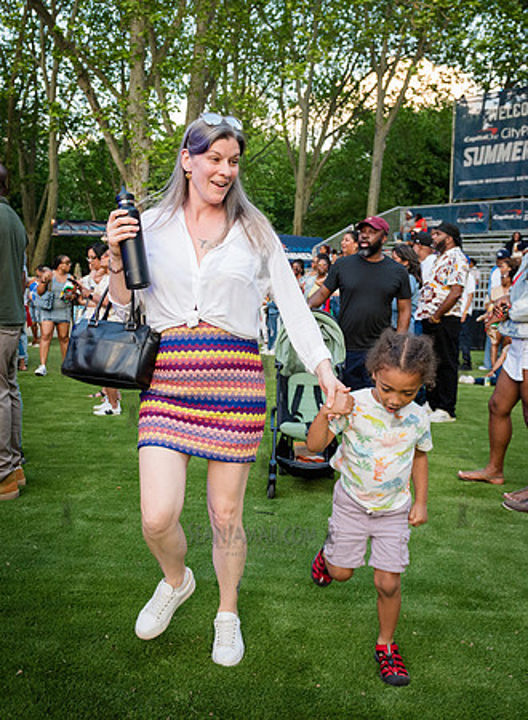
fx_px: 783
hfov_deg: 37.1
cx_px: 206
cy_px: 350
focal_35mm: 38
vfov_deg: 49.4
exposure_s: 1/250
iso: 1000
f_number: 3.5
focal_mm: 24
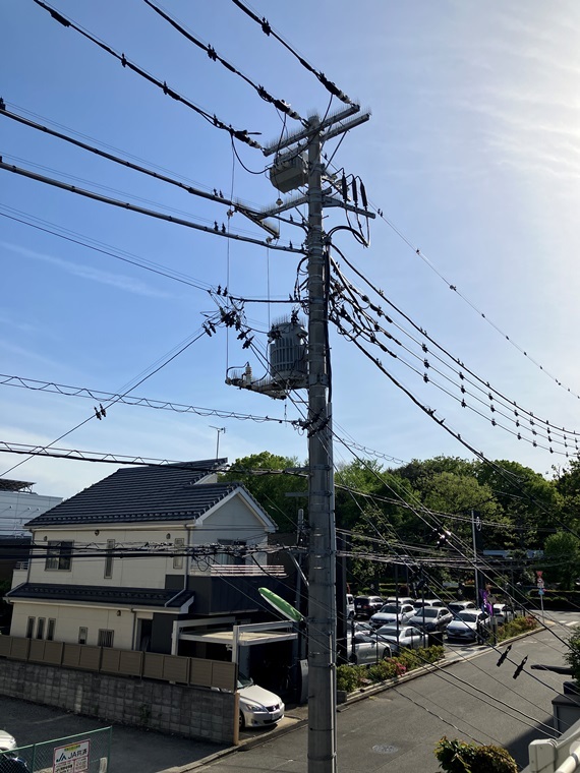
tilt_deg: +16.3
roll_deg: -0.6
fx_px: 626
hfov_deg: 49.7
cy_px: 386
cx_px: 290
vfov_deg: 63.4
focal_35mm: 28
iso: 32
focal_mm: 3.99
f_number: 1.8
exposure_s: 1/3745
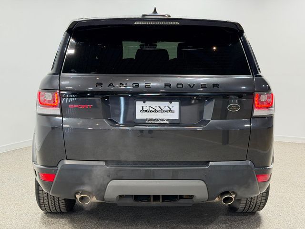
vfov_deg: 30.3
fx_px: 423
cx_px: 152
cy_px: 114
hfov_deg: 39.7
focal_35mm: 48
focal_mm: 6.76
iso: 125
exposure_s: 1/120
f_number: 1.78
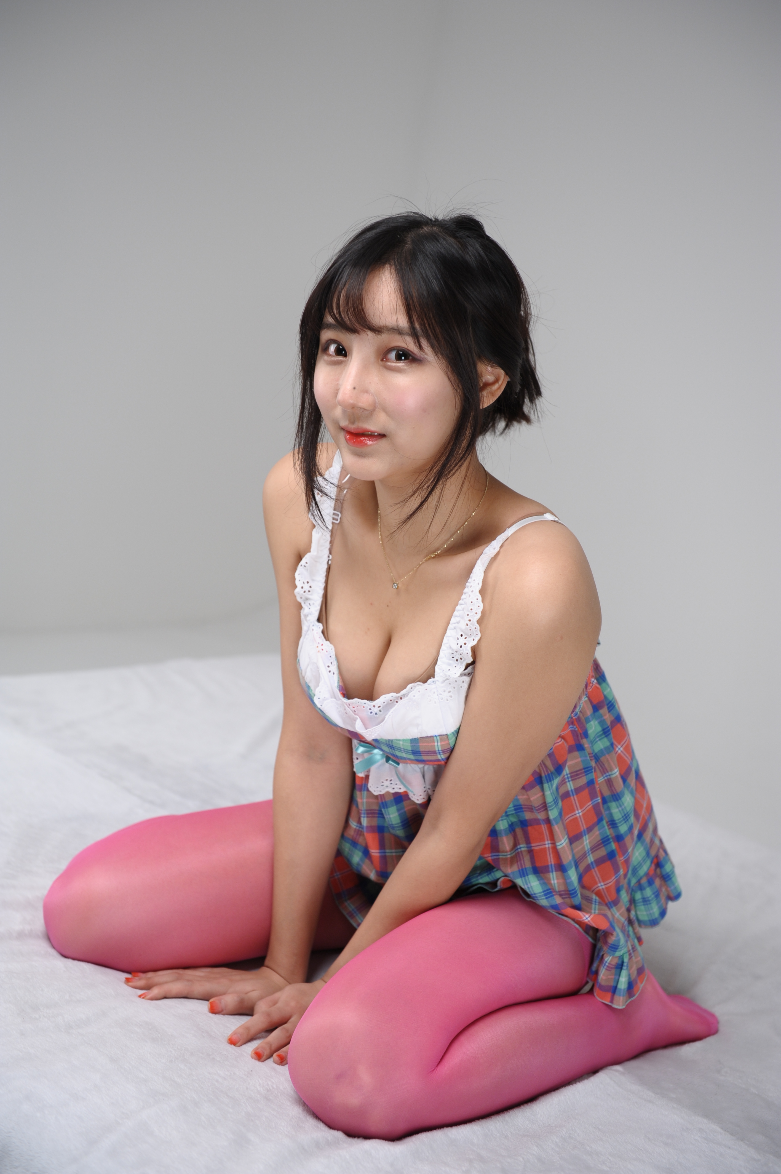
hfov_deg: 27.0
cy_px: 587
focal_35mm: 50
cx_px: 390
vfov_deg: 39.6
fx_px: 1629
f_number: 3.5
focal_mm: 50
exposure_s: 1/125
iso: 400
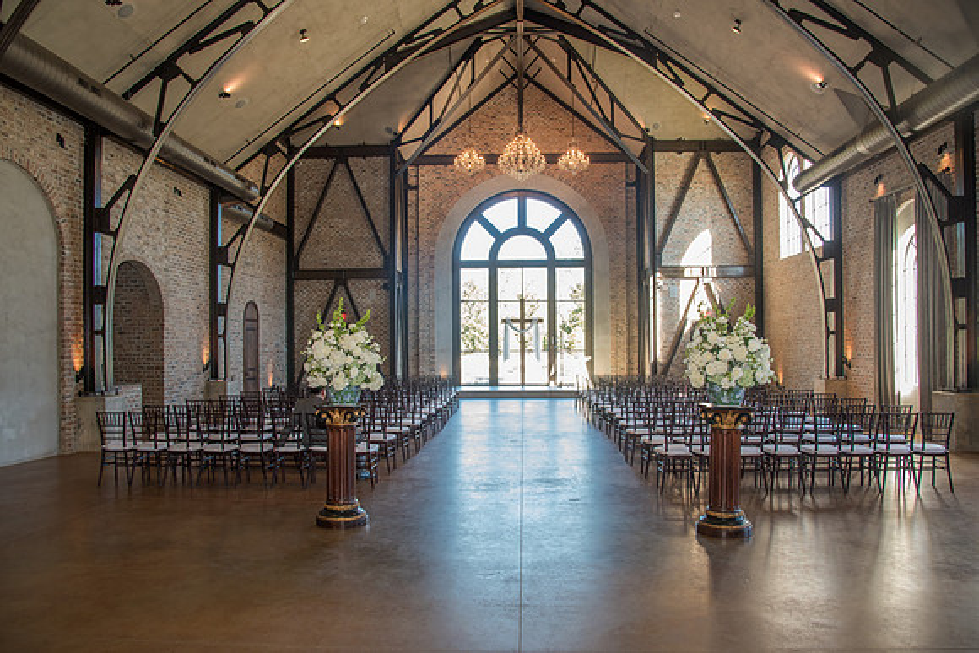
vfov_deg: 51.2
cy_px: 332
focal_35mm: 25
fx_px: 681
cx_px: 499
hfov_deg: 71.4
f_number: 5.6
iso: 800
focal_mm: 24
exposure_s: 1/40
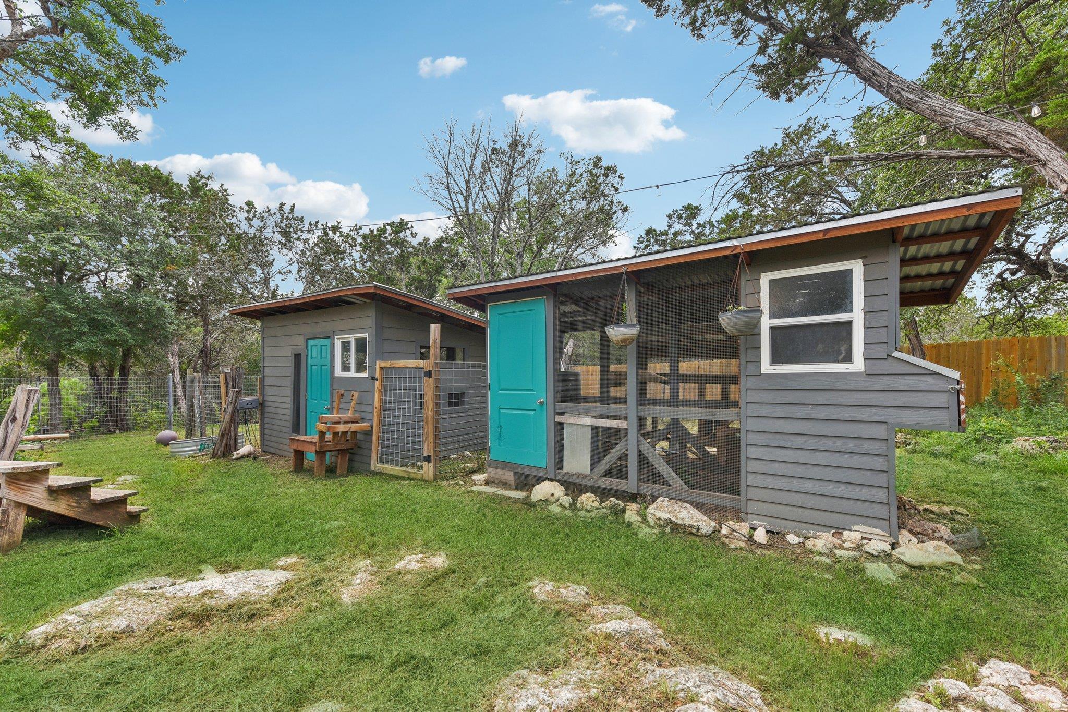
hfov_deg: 104.3
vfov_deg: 81.2
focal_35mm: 14
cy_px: 356
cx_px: 534
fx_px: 415
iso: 100
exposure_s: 1/160
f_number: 8
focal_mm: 14
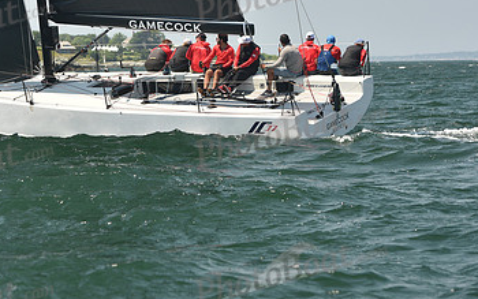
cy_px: 80
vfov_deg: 8.6
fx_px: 1981
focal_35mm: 152
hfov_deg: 13.7
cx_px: 126
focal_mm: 90
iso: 250
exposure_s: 1/640
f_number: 4.5
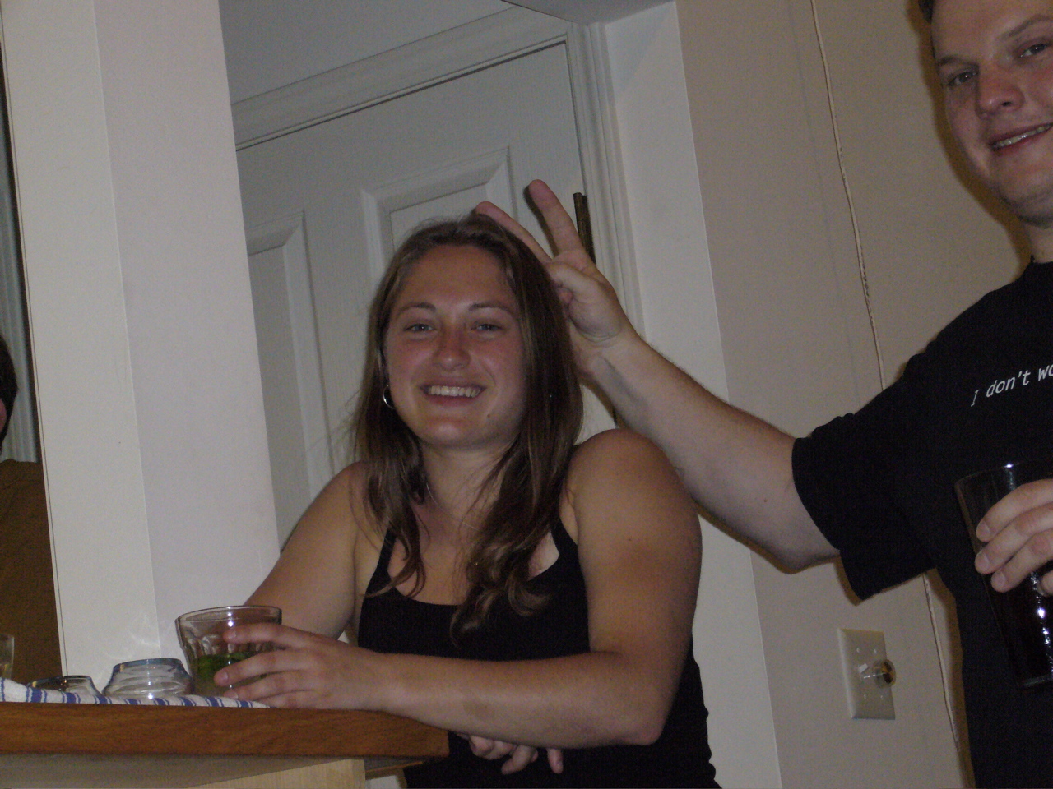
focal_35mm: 105
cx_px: 526
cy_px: 394
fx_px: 3194
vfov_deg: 14.1
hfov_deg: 18.7
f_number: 5
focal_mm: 17.4
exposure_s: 1/60
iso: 400
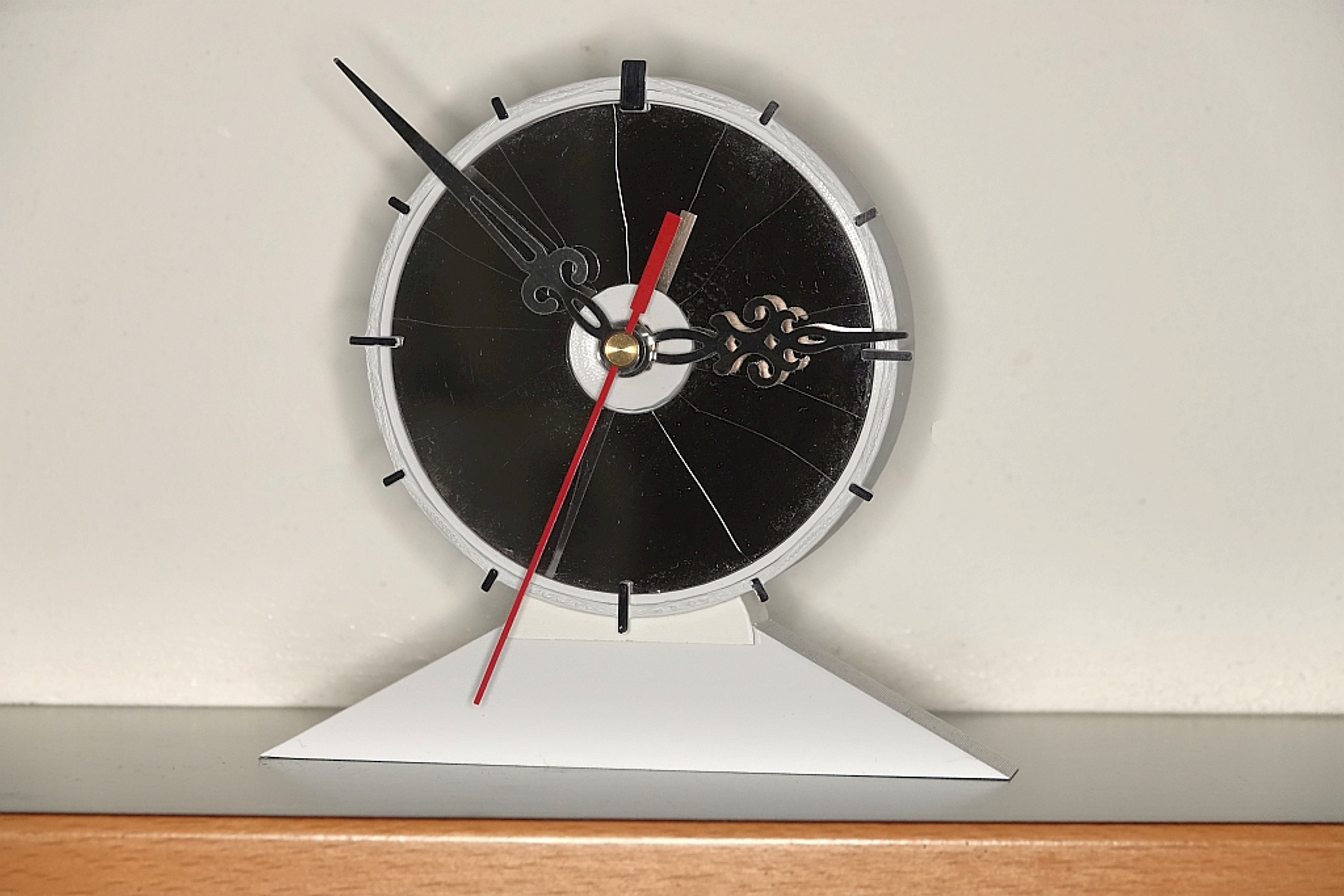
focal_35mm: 144
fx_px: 5376
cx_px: 672
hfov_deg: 14.2
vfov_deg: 9.5
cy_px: 448
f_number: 4
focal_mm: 52.82
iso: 1000
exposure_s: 1/160
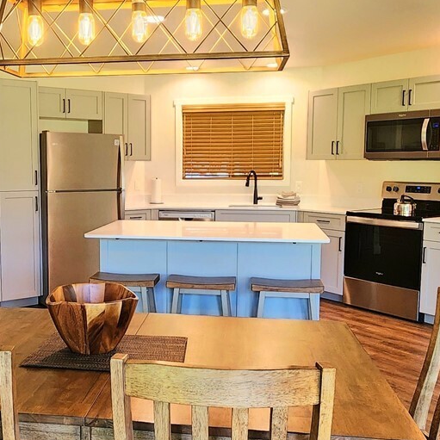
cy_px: 224
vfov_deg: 46.0
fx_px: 518
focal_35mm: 36
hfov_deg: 45.4
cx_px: 152
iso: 200
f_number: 2.2
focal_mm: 2.2
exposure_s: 1/60.2
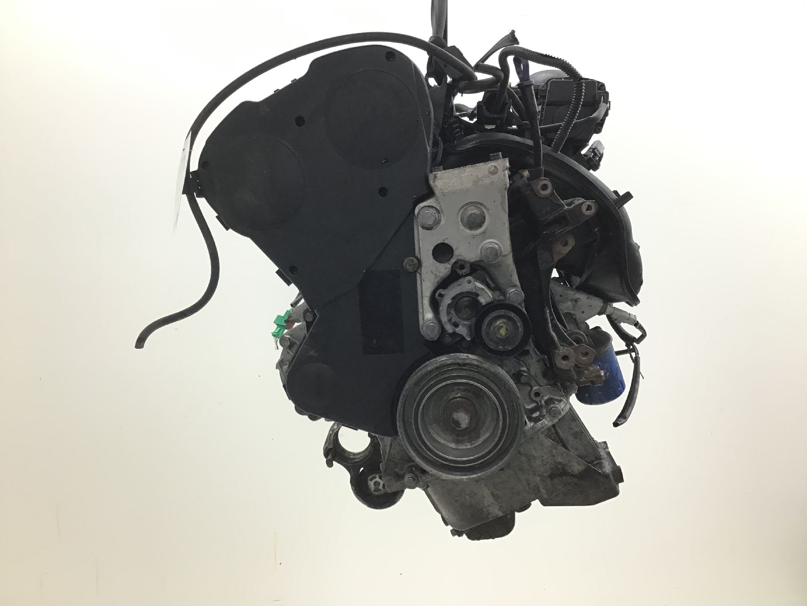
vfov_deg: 45.4
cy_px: 303
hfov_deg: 58.4
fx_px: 723
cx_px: 404
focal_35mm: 31
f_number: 2.4
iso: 40
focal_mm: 3.3
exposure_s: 1/33
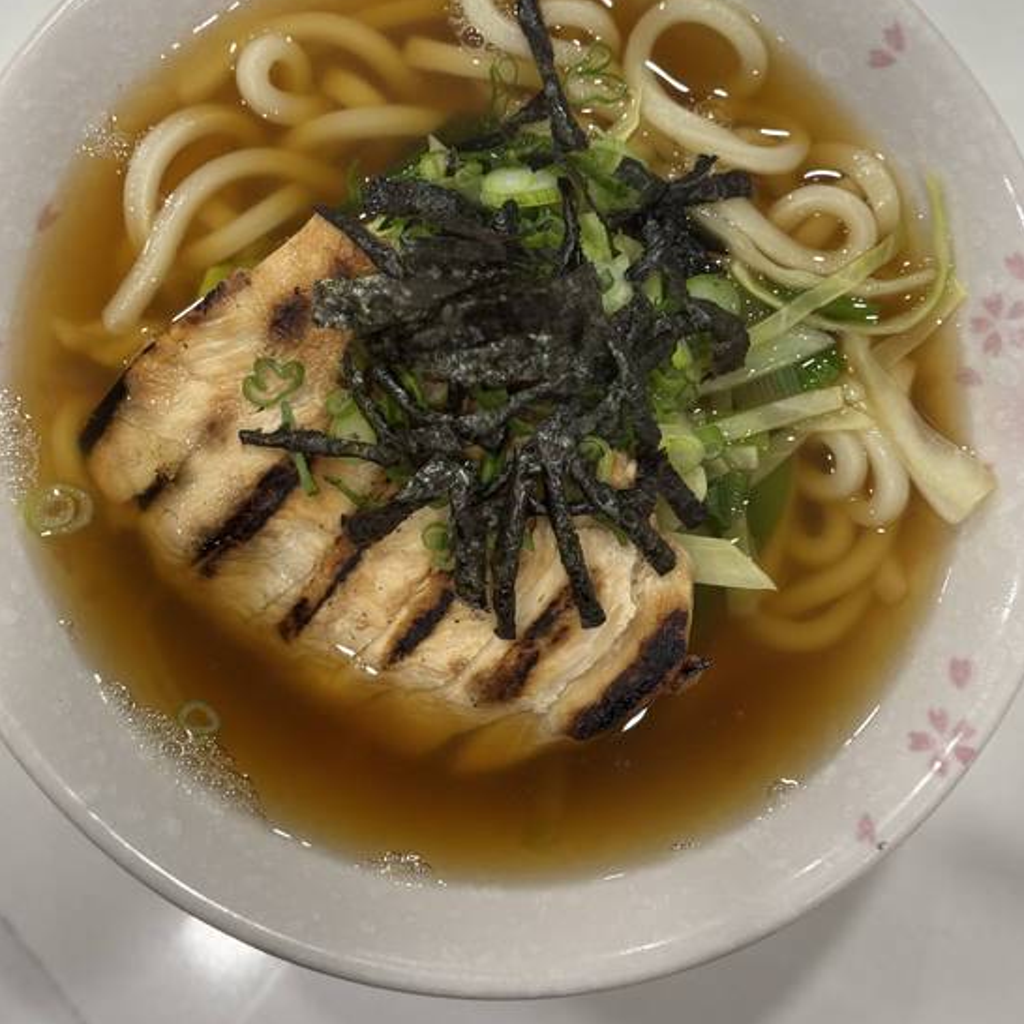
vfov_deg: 30.0
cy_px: 427
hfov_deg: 30.0
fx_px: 1908
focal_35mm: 57
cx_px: 512
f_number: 1.78
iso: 100
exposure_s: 1/60
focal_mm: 6.76
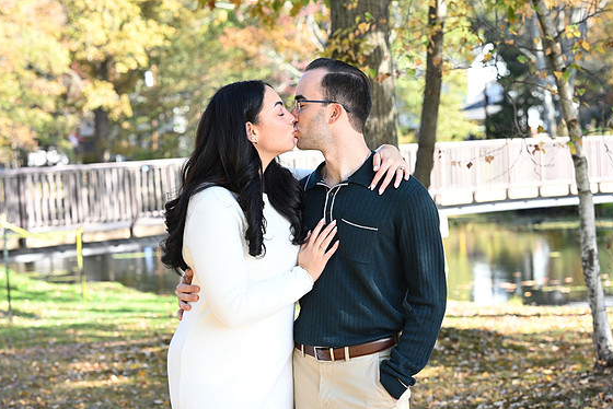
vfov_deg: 15.6
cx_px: 304
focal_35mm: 88
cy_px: 211
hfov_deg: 23.1
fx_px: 1499
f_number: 5.6
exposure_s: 1/160
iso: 320
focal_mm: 85
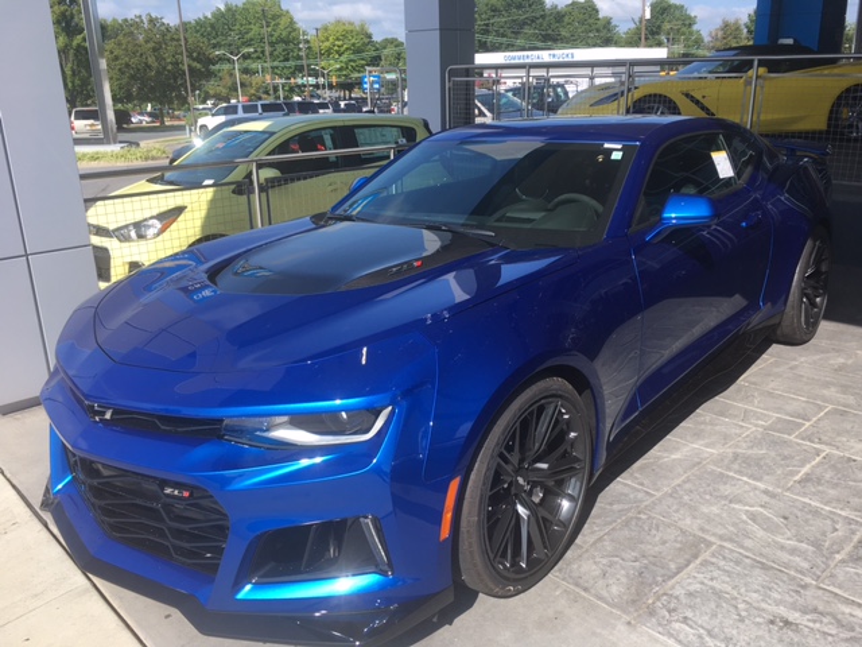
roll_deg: +1.8
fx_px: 722
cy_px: 324
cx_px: 431
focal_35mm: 29
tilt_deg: -17.8
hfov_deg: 61.7
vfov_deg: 48.2
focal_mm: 4.15
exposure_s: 1/894
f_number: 2.2
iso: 25
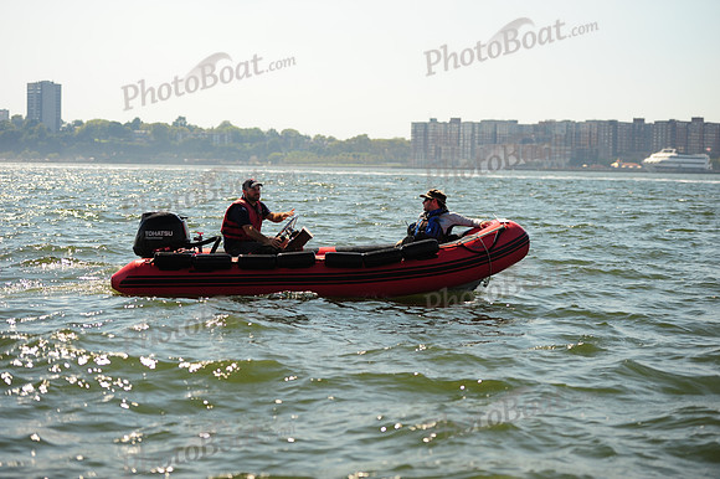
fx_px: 1599
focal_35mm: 80
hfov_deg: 25.4
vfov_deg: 17.0
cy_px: 240
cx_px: 360
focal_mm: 80
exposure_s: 1/1250
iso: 320
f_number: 3.2
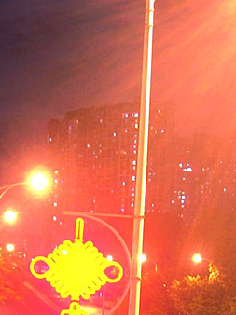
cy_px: 347
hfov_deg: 16.3
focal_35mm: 90
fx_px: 819
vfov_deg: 20.7
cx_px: 54
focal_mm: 7.8
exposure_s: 1.07
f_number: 2.8
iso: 64
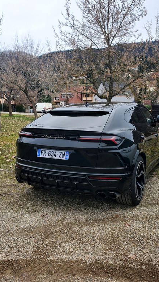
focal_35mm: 29
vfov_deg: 66.0
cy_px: 143
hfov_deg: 40.2
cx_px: 87
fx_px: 217
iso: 50
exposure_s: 1/132
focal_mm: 4.3
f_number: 2.4
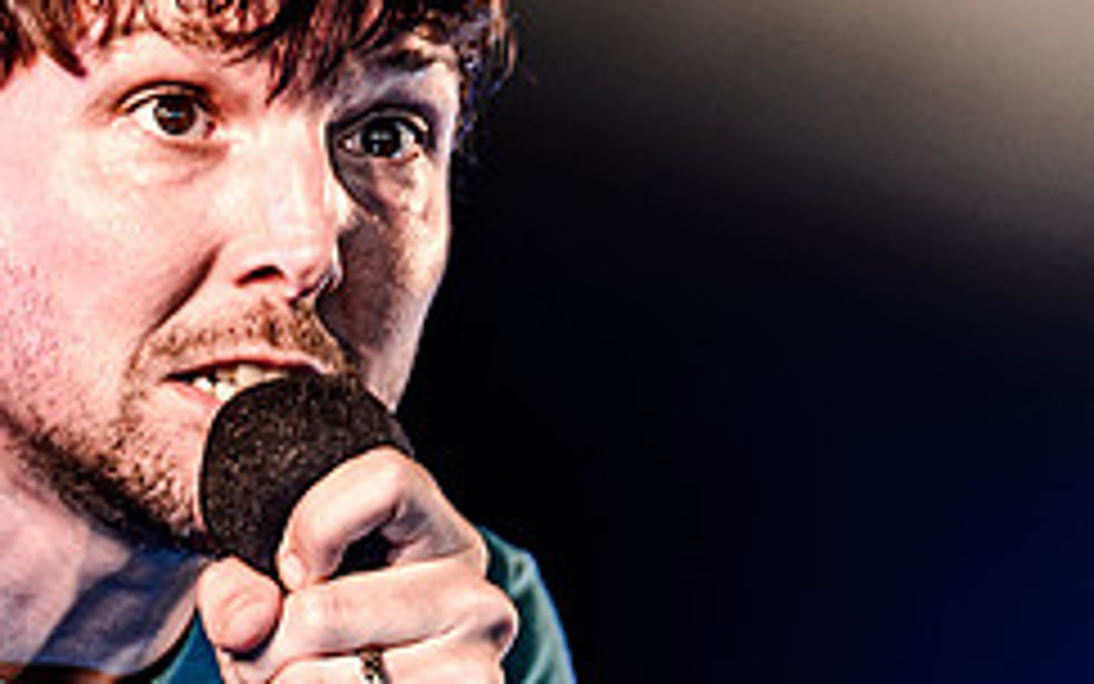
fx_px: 10617
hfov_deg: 5.9
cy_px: 213
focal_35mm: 356
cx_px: 235
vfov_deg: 3.7
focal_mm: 116
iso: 1000
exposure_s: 1/200
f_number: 2.8
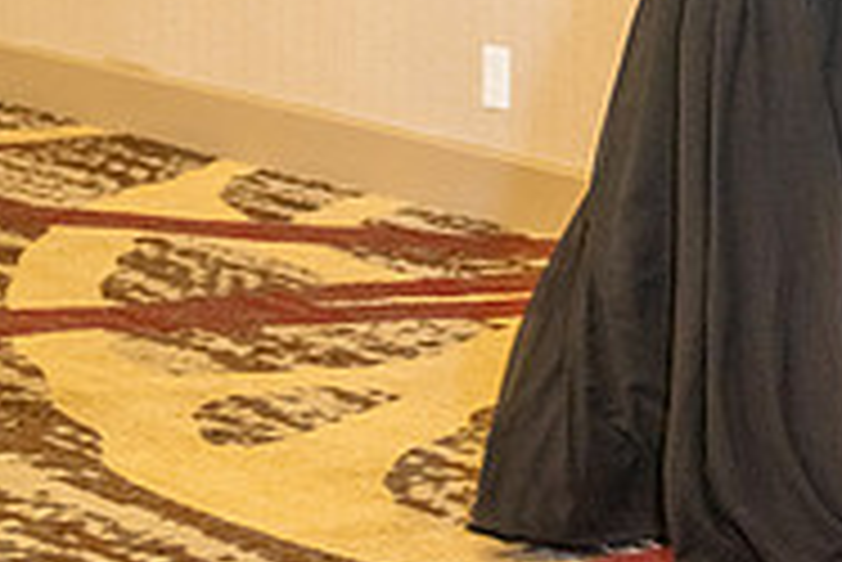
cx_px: 761
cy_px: -173
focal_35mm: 155
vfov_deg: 8.7
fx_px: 3628
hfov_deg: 13.1
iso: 1600
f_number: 2.8
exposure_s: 1/125
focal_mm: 50
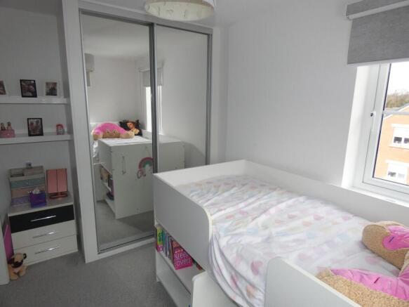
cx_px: 204
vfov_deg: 66.0
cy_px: 154
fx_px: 236
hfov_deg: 81.8
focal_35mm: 20
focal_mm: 3.6
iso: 400
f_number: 2.8
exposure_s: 1/125
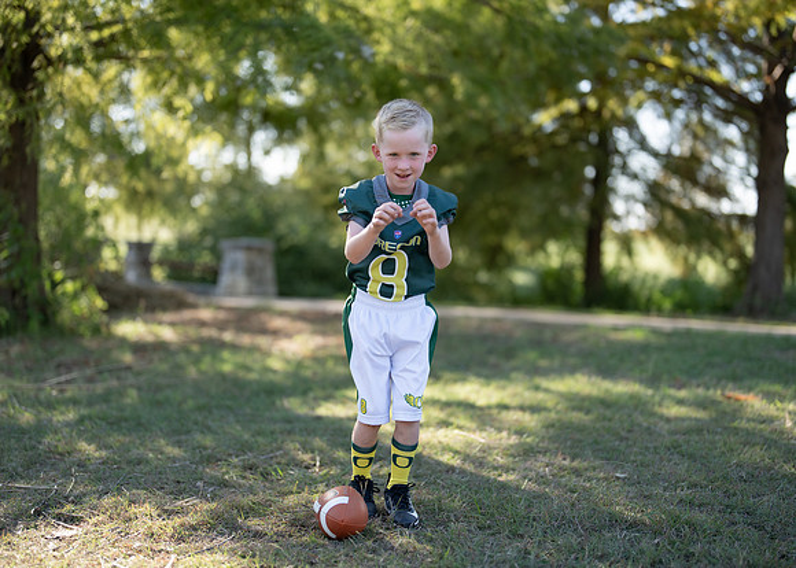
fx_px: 1184
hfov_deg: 37.2
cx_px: 398
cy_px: 284
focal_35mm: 52
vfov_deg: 27.0
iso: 100
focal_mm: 50
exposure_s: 1/1250
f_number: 1.2
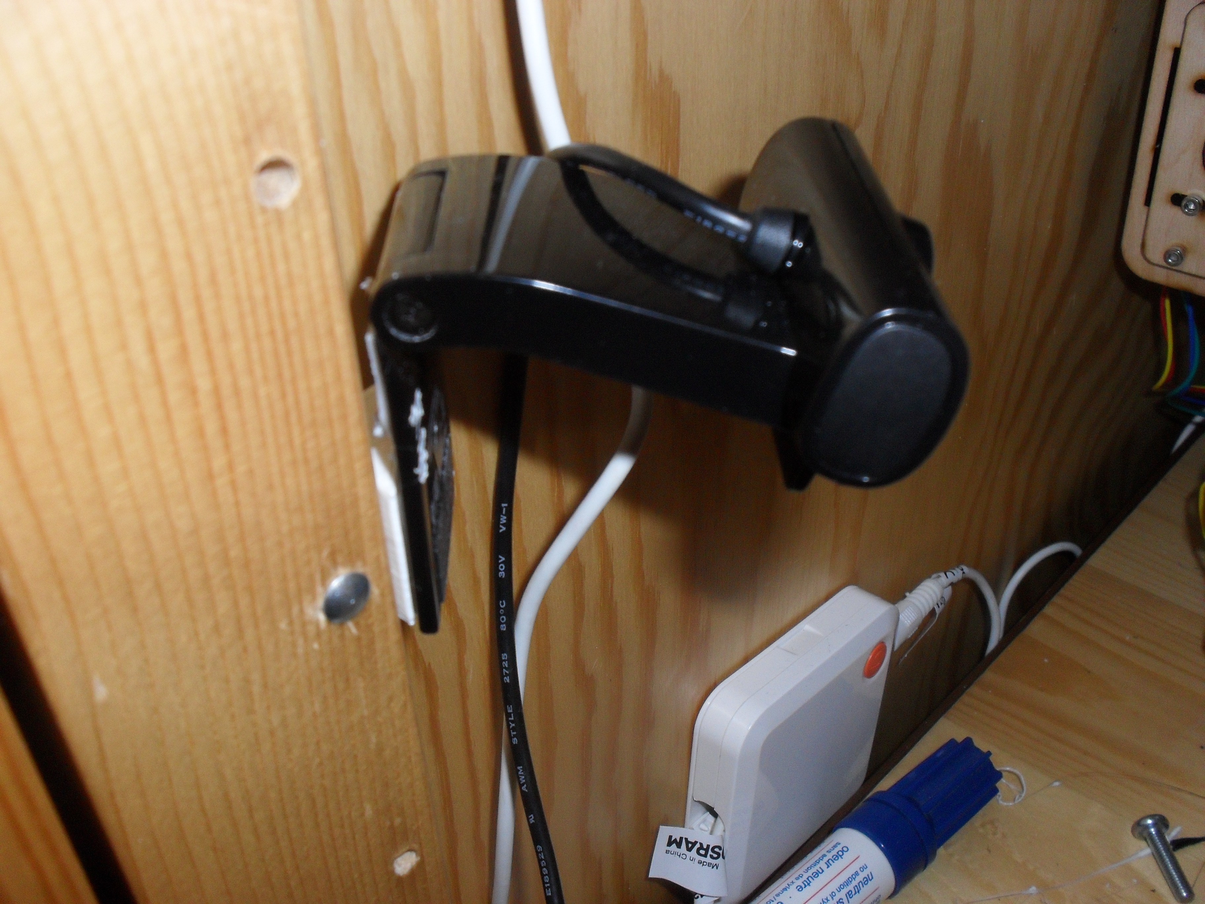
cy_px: 452
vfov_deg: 40.7
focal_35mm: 35
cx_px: 602
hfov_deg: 52.6
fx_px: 1218
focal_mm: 6.3
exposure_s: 1/45
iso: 200
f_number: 8.4
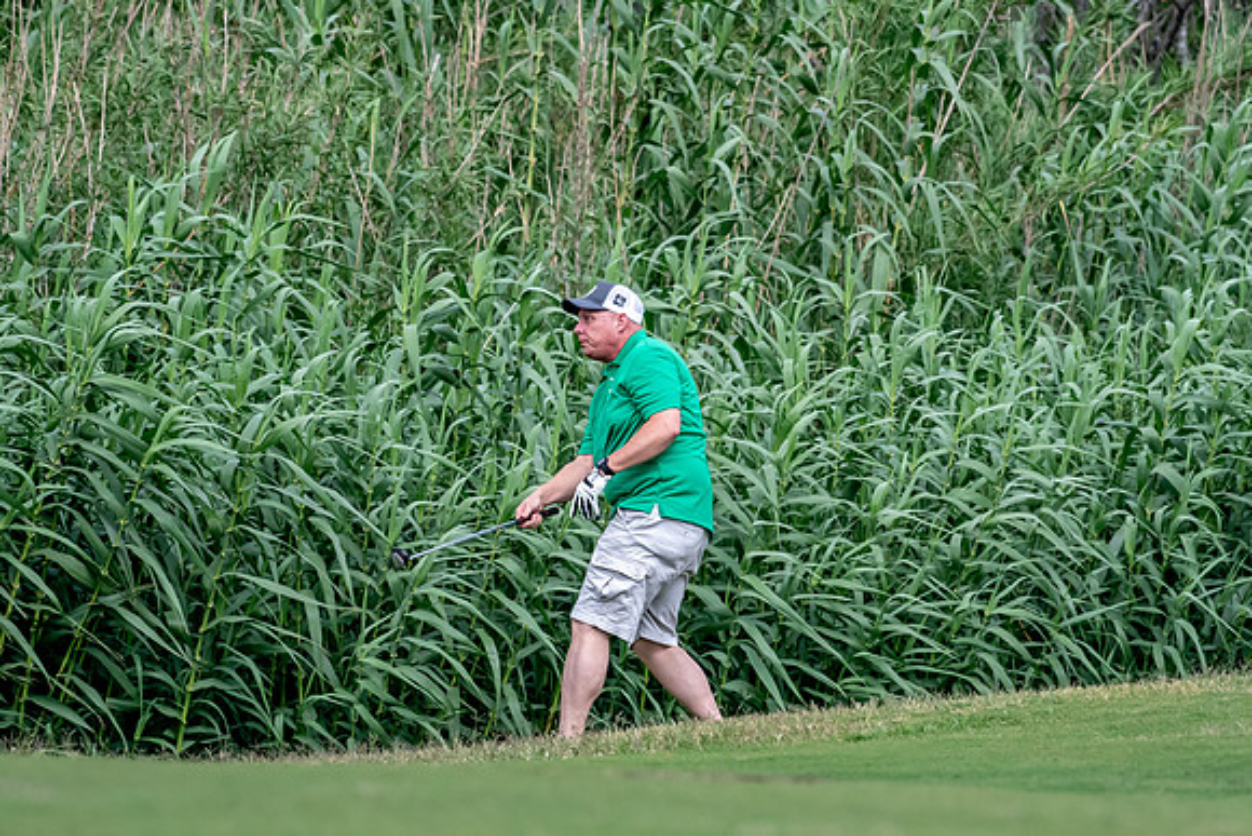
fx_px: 13044
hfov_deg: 5.5
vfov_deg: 3.7
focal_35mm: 375
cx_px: 626
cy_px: 418
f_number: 5.6
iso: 1250
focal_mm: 250
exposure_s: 1/2000
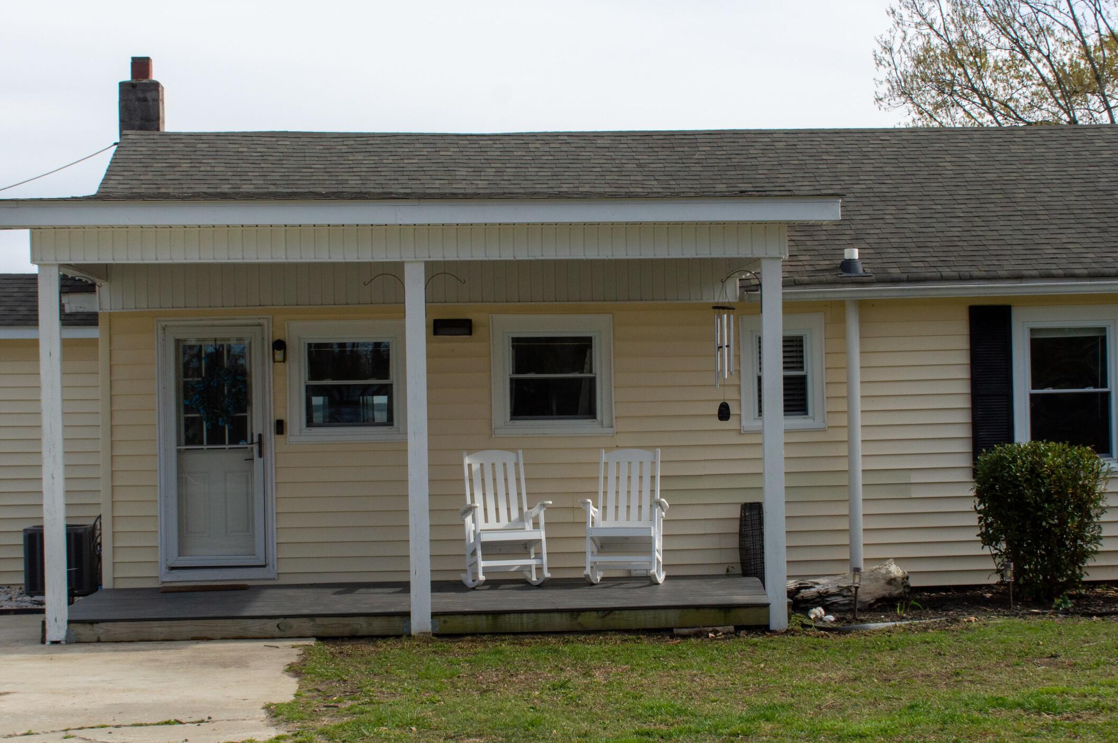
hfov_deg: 31.4
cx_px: 587
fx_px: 1986
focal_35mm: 64
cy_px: 400
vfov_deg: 21.2
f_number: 11
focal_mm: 30
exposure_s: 1/500
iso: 400
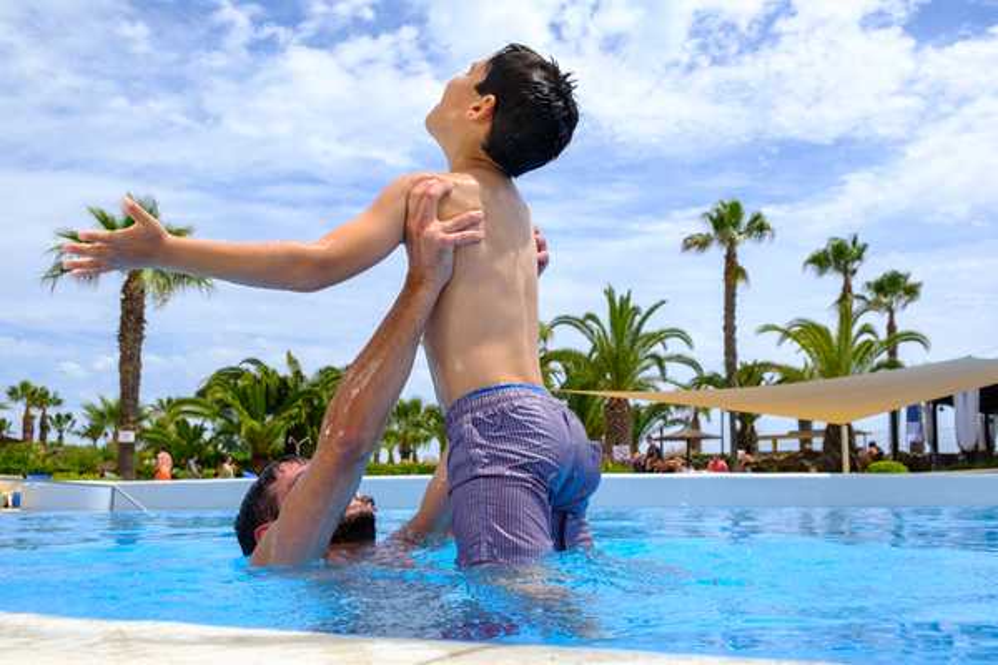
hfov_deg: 57.2
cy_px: 332
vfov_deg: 40.0
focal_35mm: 33
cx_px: 499
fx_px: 915
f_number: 7.1
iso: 400
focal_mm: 22.3
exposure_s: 1/1000
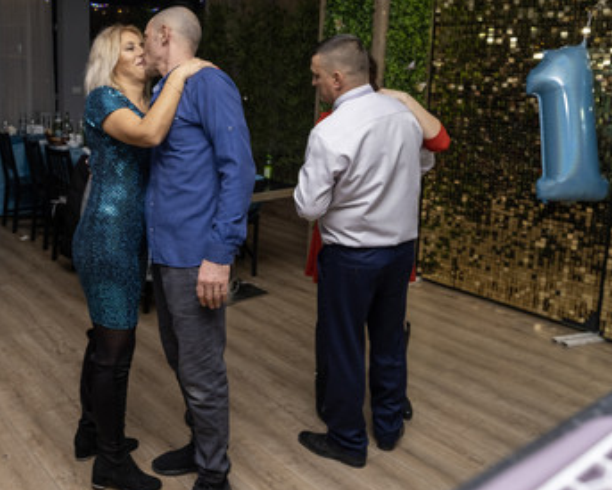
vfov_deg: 41.7
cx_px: 184
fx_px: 634
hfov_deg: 50.2
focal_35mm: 35
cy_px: 165
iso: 640
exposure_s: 1/100
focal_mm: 13
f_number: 2.2
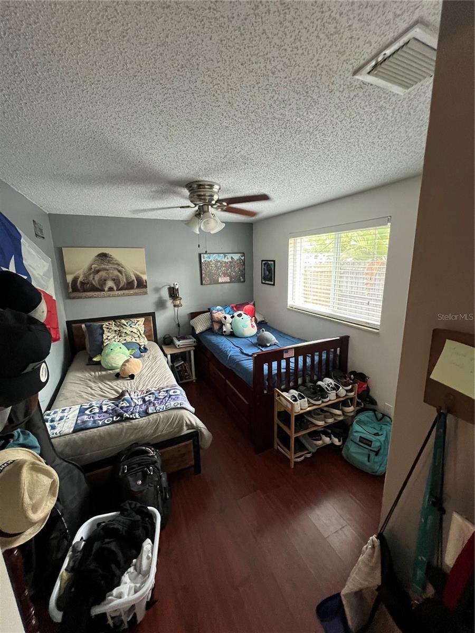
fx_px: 238
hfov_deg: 89.9
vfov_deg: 106.2
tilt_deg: -12.7
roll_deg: +1.3
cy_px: 316
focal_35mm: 13
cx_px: 238
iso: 640
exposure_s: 1/60
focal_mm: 1.57
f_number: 1.8
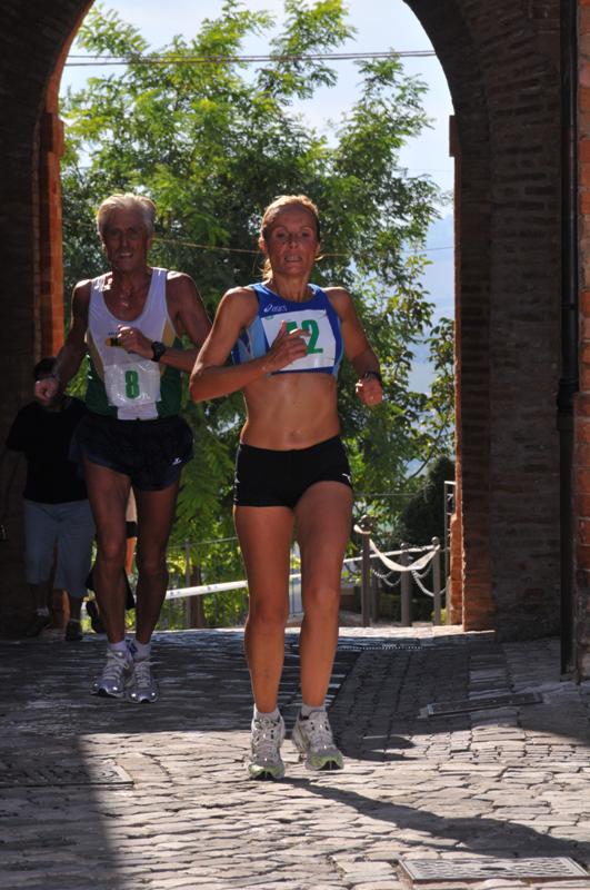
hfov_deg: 7.6
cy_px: 445
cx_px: 295
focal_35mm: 180
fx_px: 4438
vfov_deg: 11.4
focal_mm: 120
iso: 400
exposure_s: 1/250
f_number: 16
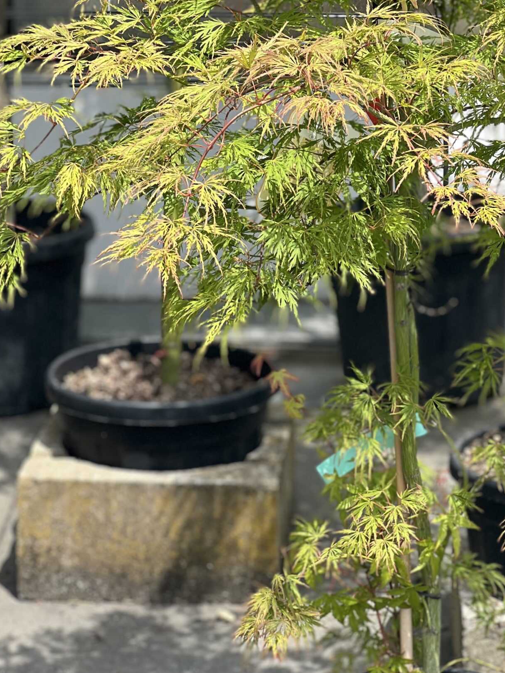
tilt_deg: -12.7
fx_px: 2373
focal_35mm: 122
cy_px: 266
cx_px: 362
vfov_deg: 16.1
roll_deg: +0.3
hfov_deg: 12.1
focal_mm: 9
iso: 32
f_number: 2.8
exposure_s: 1/359
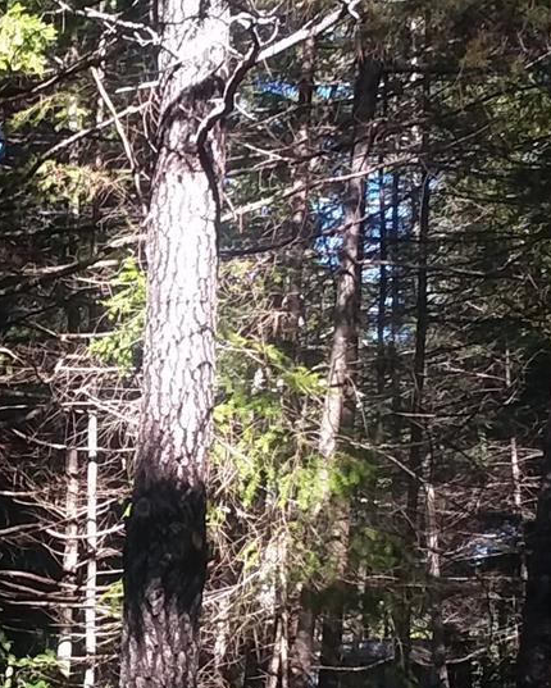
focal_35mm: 79
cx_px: -2
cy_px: 406
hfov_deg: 18.9
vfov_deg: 24.1
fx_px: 1609
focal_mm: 2.47
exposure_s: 1/179
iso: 40
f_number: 1.9
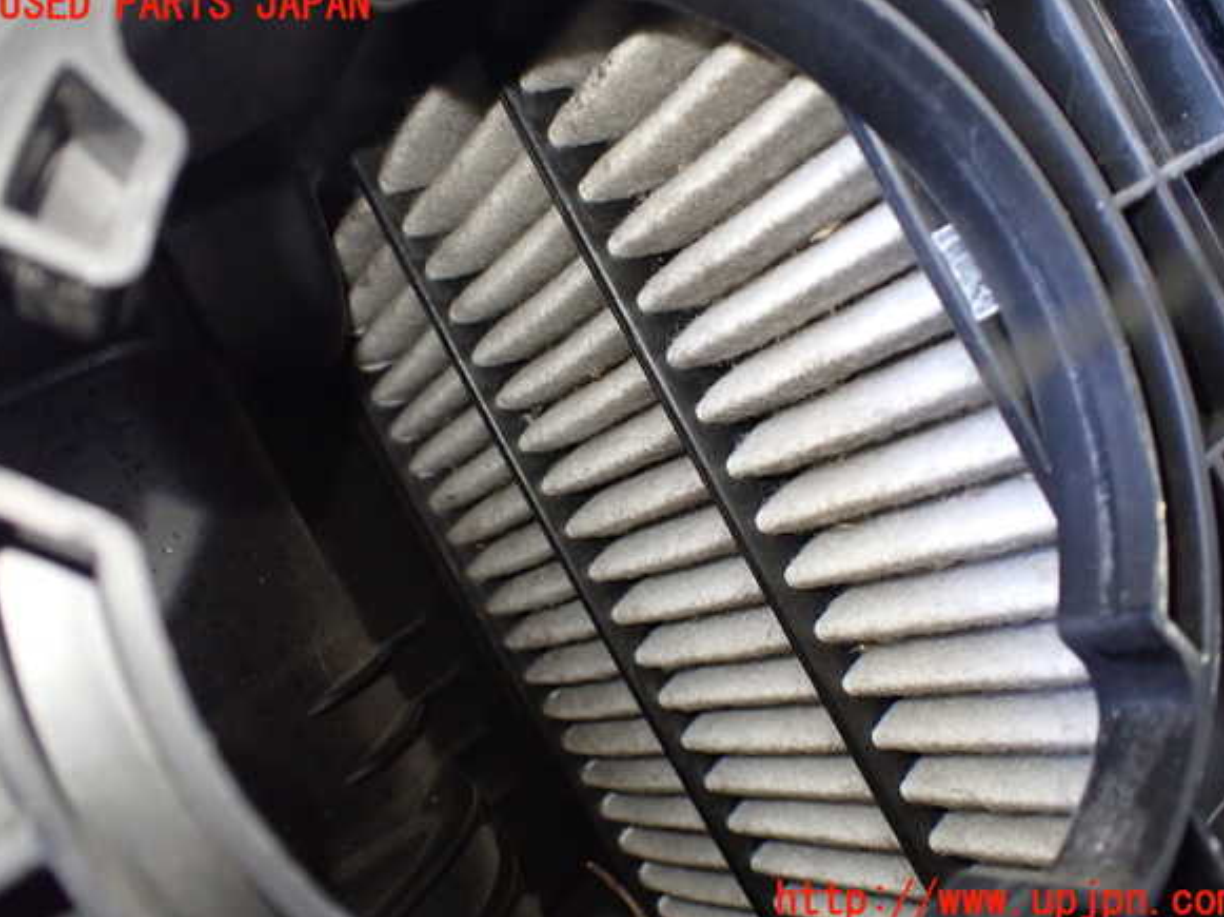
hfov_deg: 58.4
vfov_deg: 45.4
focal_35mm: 31
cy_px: 453
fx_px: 1095
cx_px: 619
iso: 800
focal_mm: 5.4
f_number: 2.3
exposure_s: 1/60
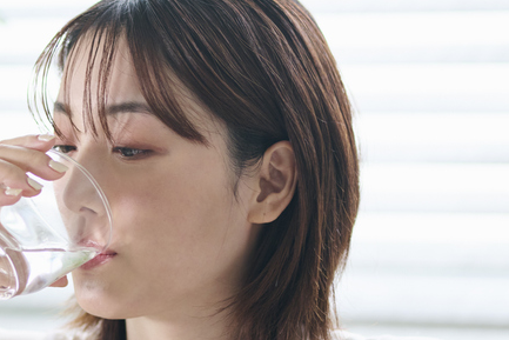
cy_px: 335
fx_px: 3479
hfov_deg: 8.3
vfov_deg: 5.6
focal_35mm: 246
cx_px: -11
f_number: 1.8
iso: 320
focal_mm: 85
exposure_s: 1/125
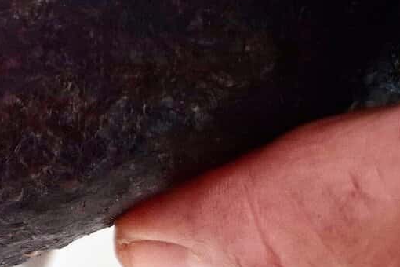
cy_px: 94
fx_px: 833
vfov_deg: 18.1
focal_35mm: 75
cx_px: -141
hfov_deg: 23.4
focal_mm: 5.54
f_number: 1.8
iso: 160
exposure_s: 1/50
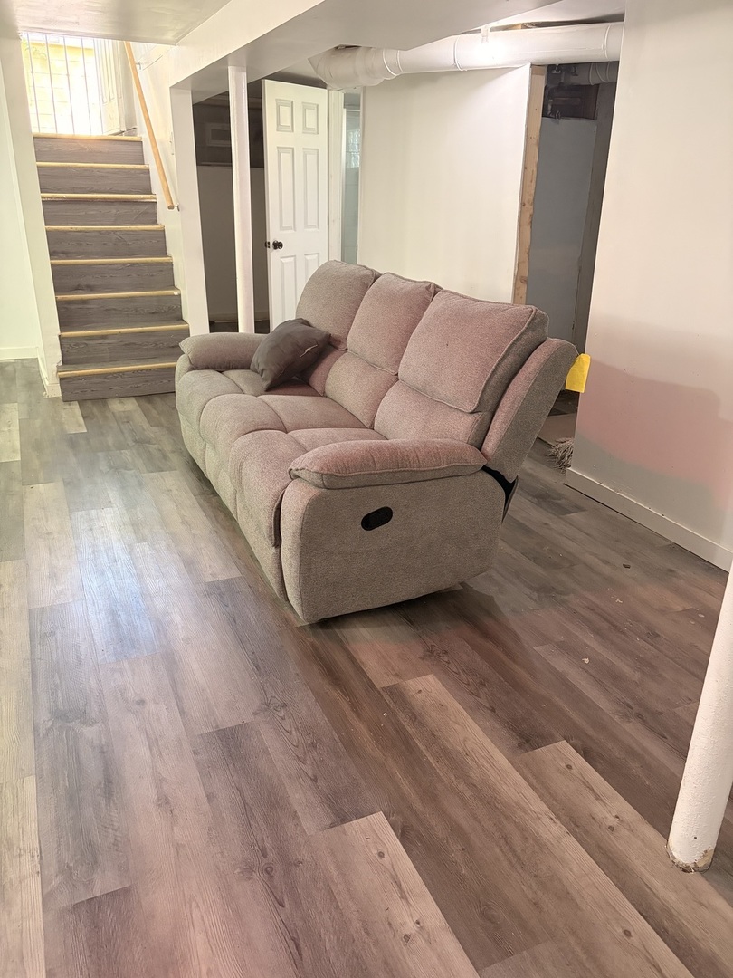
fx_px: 734
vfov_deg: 67.3
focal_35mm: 26
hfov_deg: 53.1
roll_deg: -1.1
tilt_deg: -22.0
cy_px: 489
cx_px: 366
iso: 500
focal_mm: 5.96
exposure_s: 1/60
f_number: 1.6
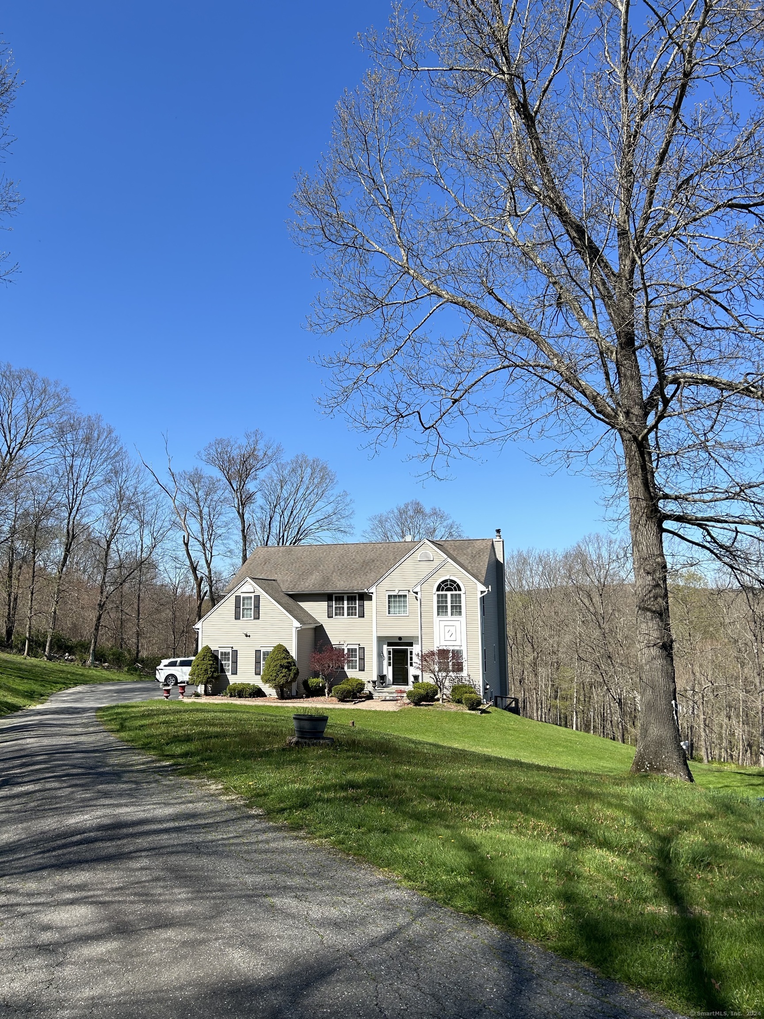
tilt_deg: +6.5
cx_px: 382
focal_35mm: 26
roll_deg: -0.1
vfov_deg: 67.3
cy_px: 510
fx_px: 765
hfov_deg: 53.1
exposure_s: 1/3571
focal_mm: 5.7
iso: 50
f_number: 1.5
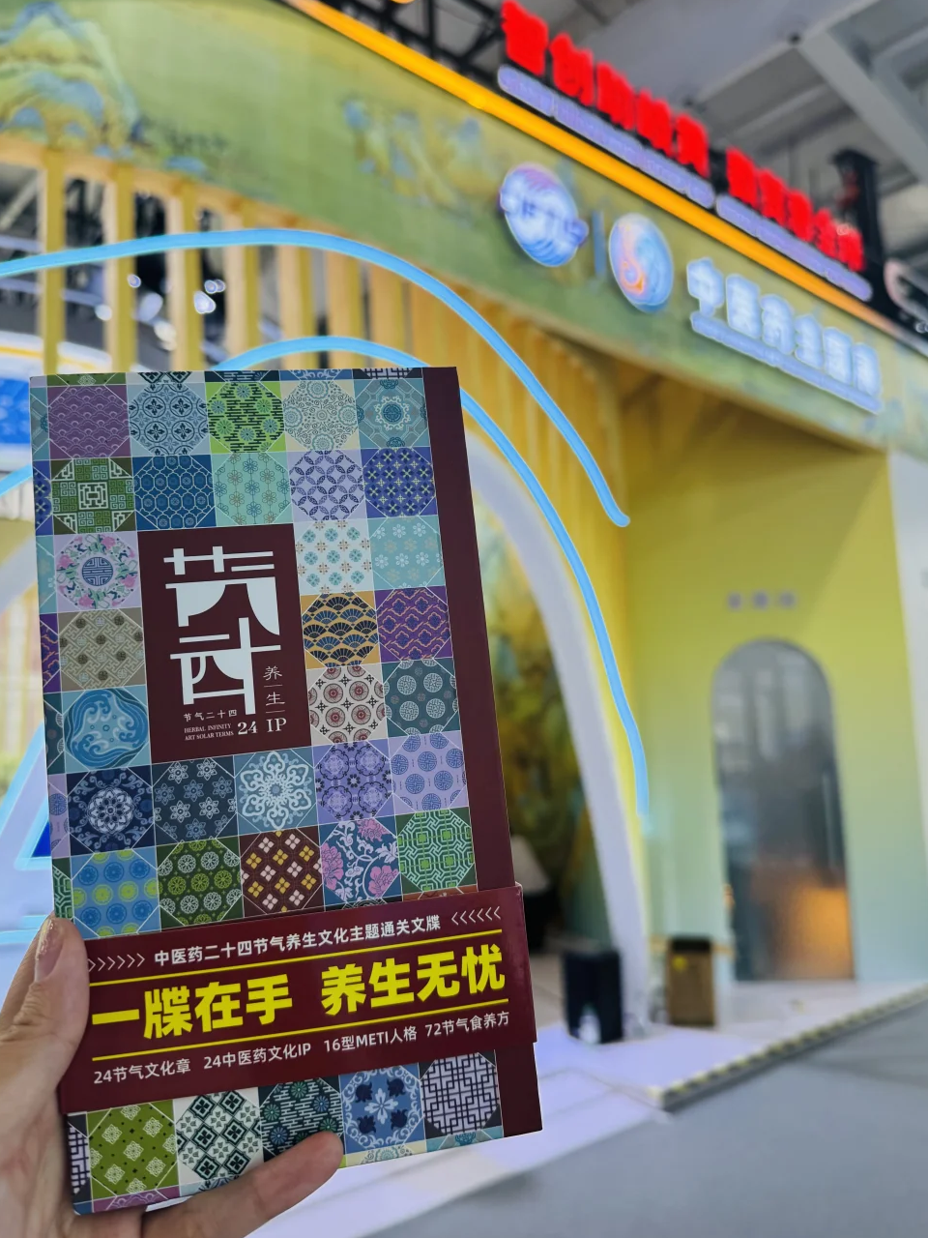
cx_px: 450
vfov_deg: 65.3
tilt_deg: +8.7
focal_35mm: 27
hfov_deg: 51.3
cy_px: 585
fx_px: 965
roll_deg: +2.5
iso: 64
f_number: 1.78
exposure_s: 1/230
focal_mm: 6.76
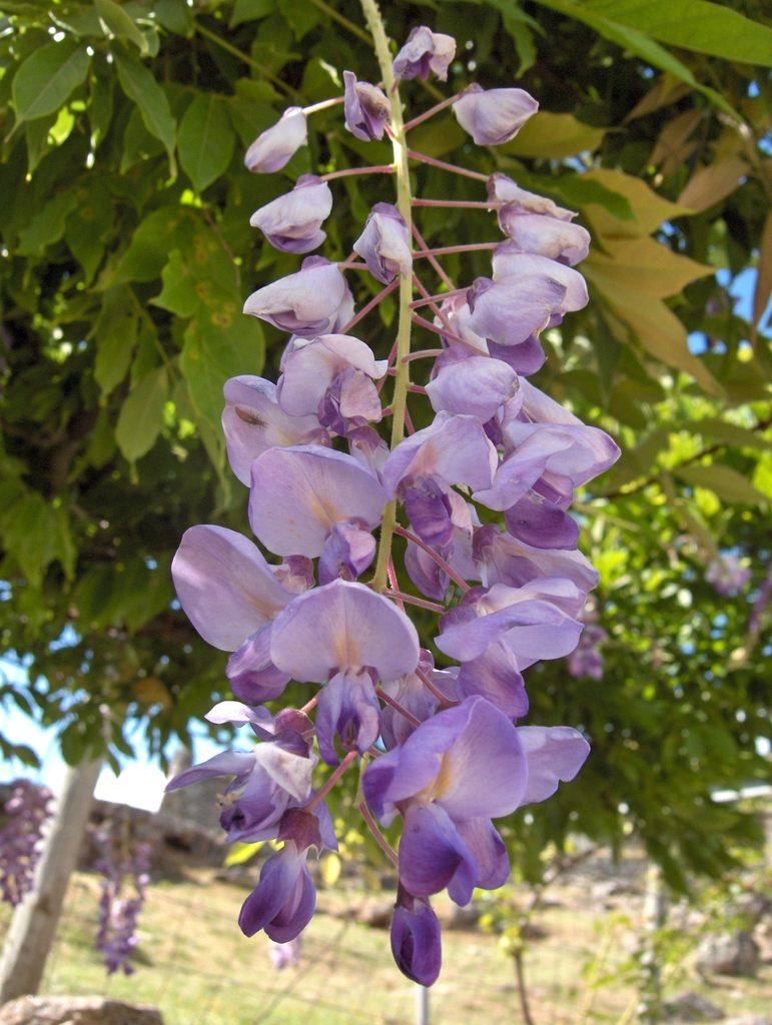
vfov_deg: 47.8
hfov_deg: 36.9
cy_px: 512
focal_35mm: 39
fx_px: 1157
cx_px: 386
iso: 100
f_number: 4.8
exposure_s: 1/192
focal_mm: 8
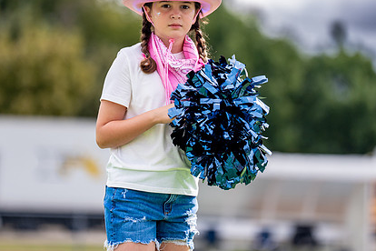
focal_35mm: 285
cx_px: 180
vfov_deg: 4.8
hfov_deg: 7.2
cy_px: 74
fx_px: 2976
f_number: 2.8
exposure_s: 1/2500
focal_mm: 180
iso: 320
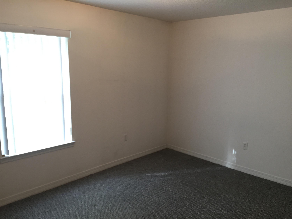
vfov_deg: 48.2
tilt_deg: -10.5
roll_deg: -1.2
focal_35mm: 29
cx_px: 146
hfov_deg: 61.7
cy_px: 110
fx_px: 245
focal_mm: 4.15
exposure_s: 1/33
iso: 160
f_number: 2.2
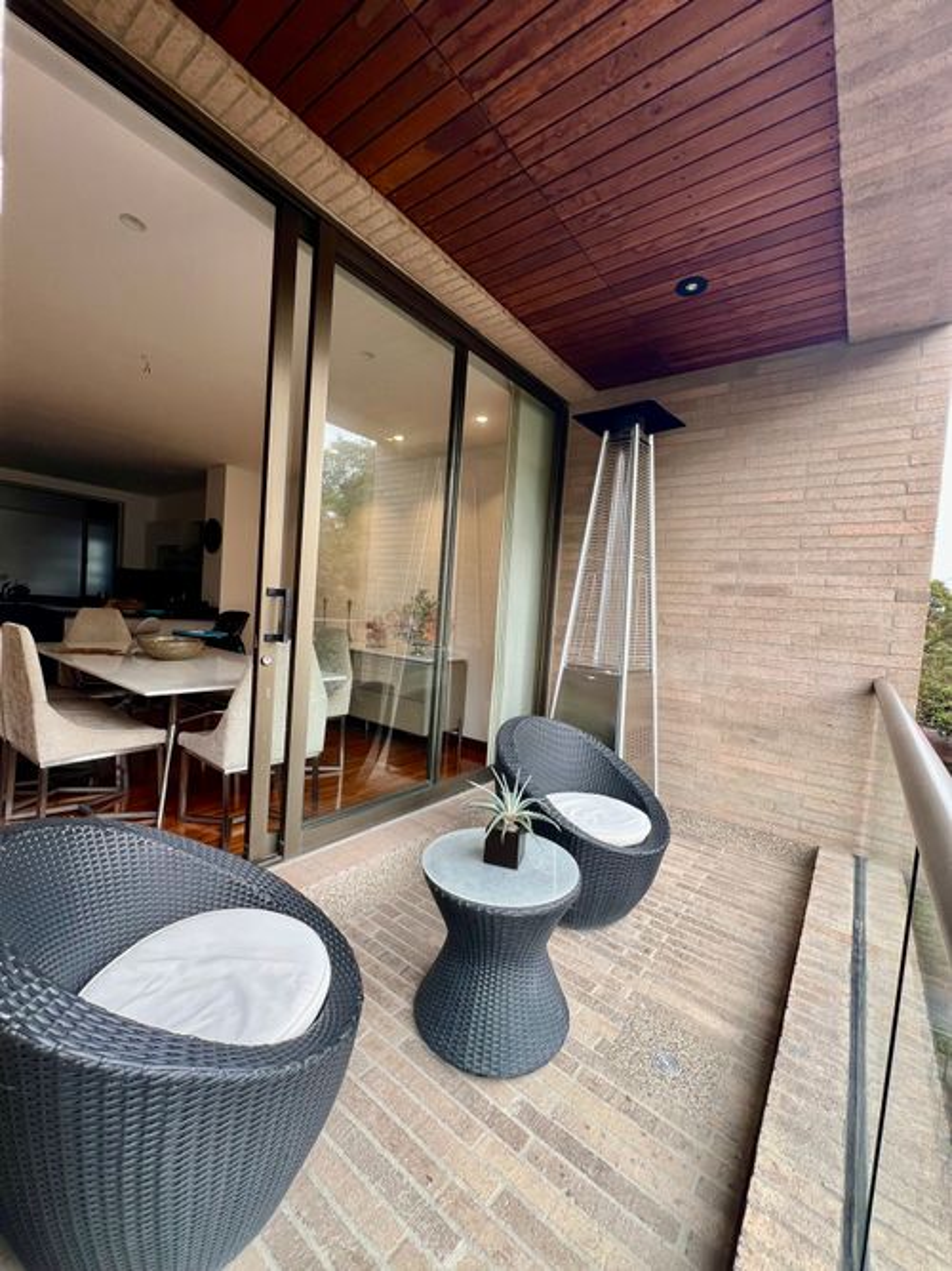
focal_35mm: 13
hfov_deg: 89.9
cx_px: 476
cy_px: 636
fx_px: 477
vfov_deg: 106.2
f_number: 1.8
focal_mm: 1.57
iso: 40
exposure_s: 1/99
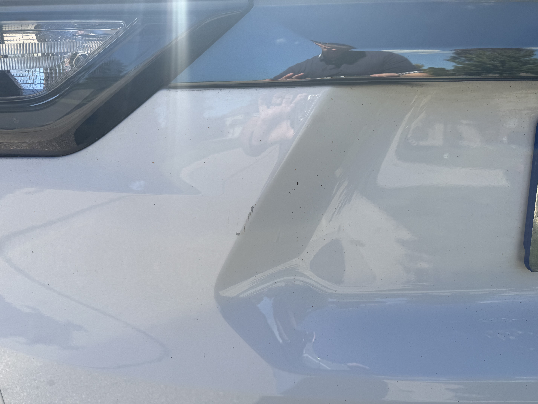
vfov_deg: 56.8
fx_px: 373
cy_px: 202
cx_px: 269
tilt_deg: -14.7
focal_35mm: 24
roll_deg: +0.4
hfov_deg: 71.6
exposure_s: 1/2445
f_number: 1.78
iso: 80
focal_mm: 6.76
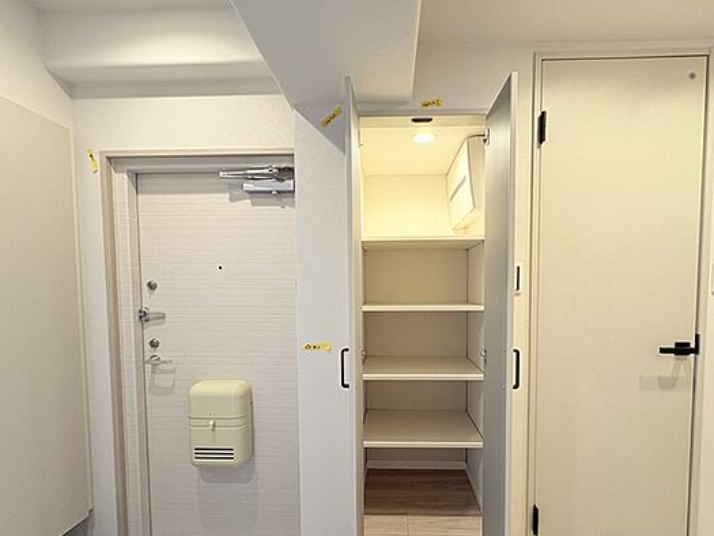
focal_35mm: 16
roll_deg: +1.6
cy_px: 303
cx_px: 384
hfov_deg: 94.3
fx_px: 330
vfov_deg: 77.7
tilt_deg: -1.8
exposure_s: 1/50
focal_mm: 2.22
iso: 200
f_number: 2.2
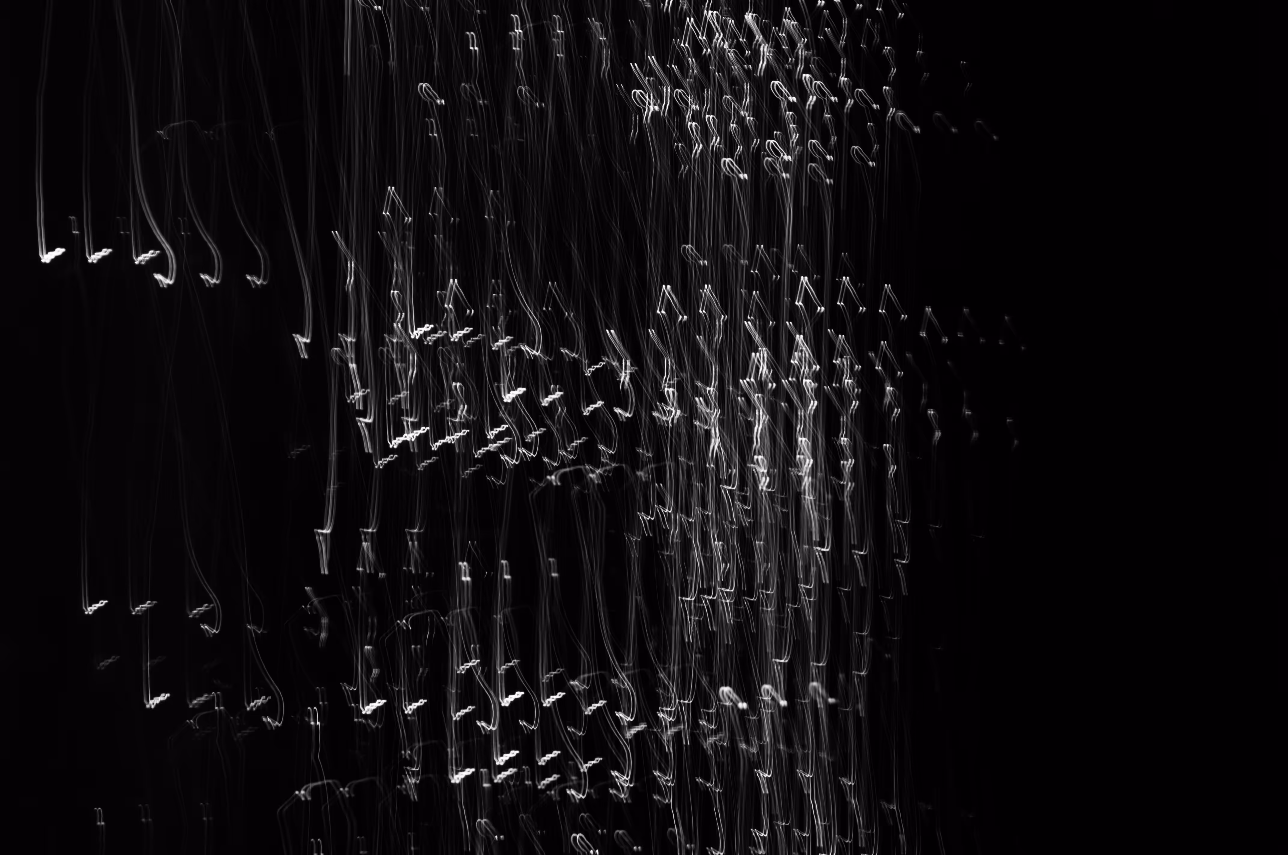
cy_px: 428
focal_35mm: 262
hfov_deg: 7.9
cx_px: 644
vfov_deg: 5.2
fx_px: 9380
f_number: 16
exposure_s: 3
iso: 100
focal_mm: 175
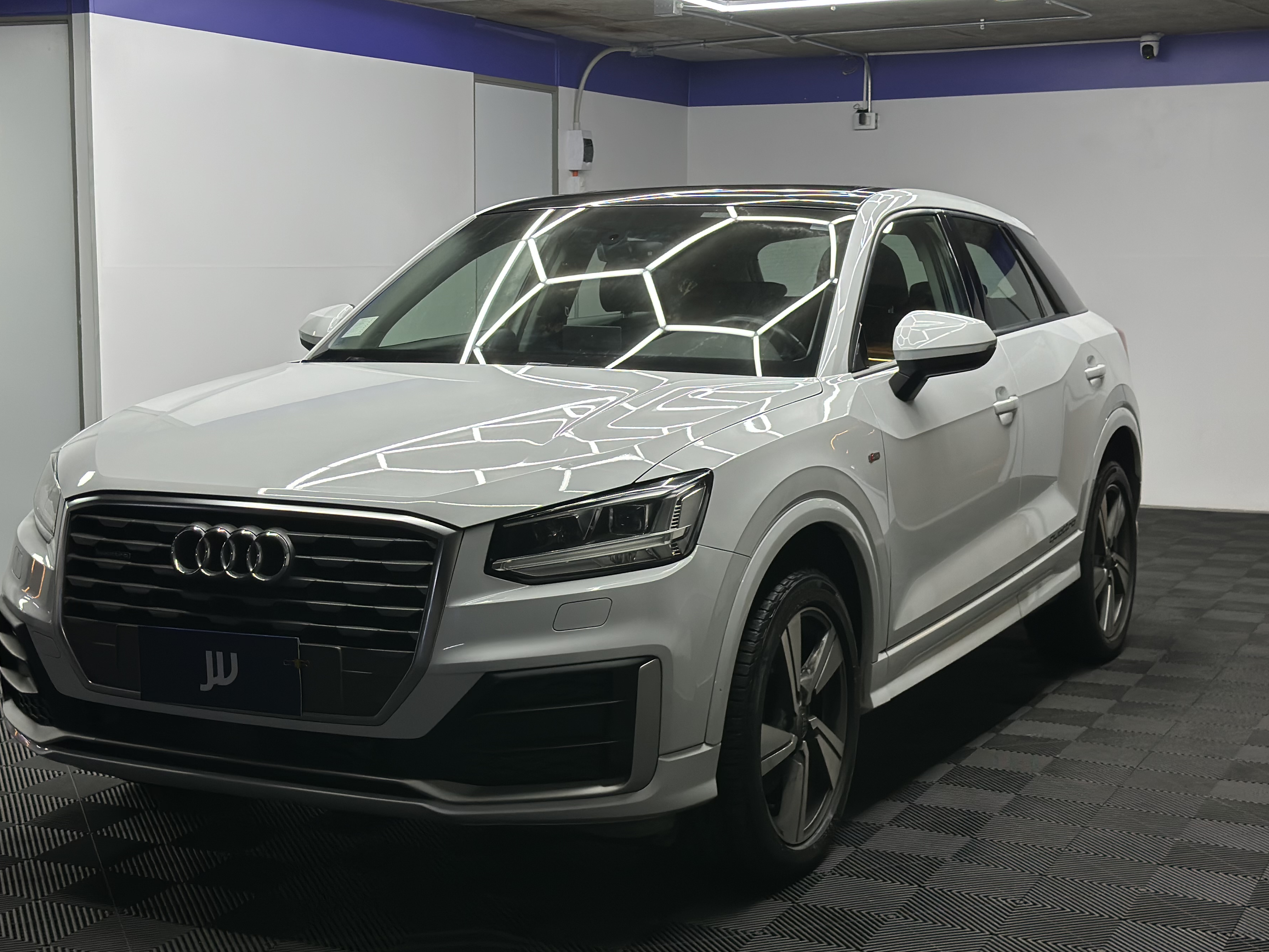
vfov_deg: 27.0
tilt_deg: -4.8
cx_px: 602
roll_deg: +0.5
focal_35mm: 54
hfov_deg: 35.5
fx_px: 1980
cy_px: 456
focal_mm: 6.86
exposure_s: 1/125
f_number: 1.78
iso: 64
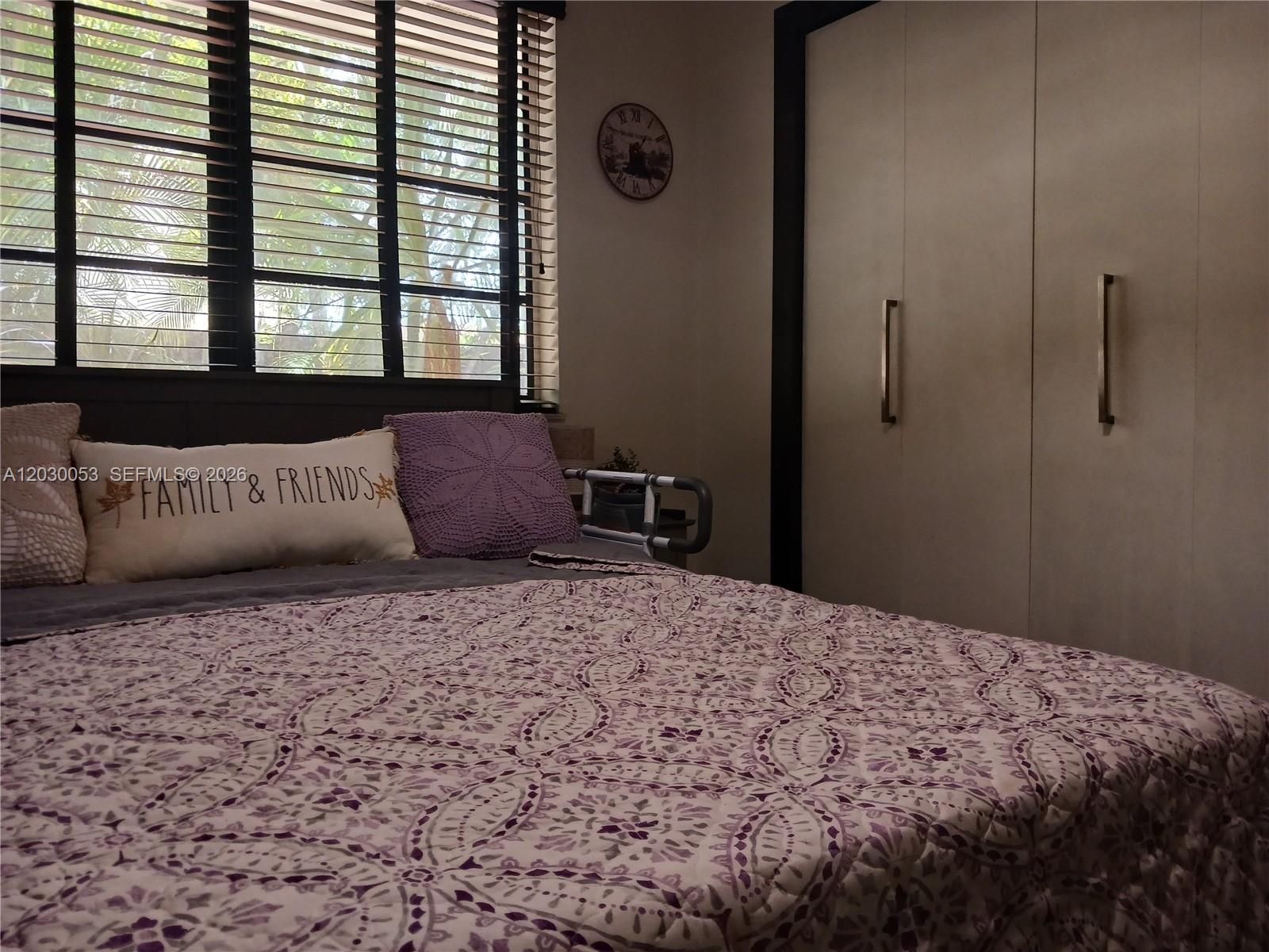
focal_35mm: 27
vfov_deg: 51.4
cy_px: 476
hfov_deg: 65.3
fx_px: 990
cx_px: 634
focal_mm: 4
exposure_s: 1/33
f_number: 1.8
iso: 200
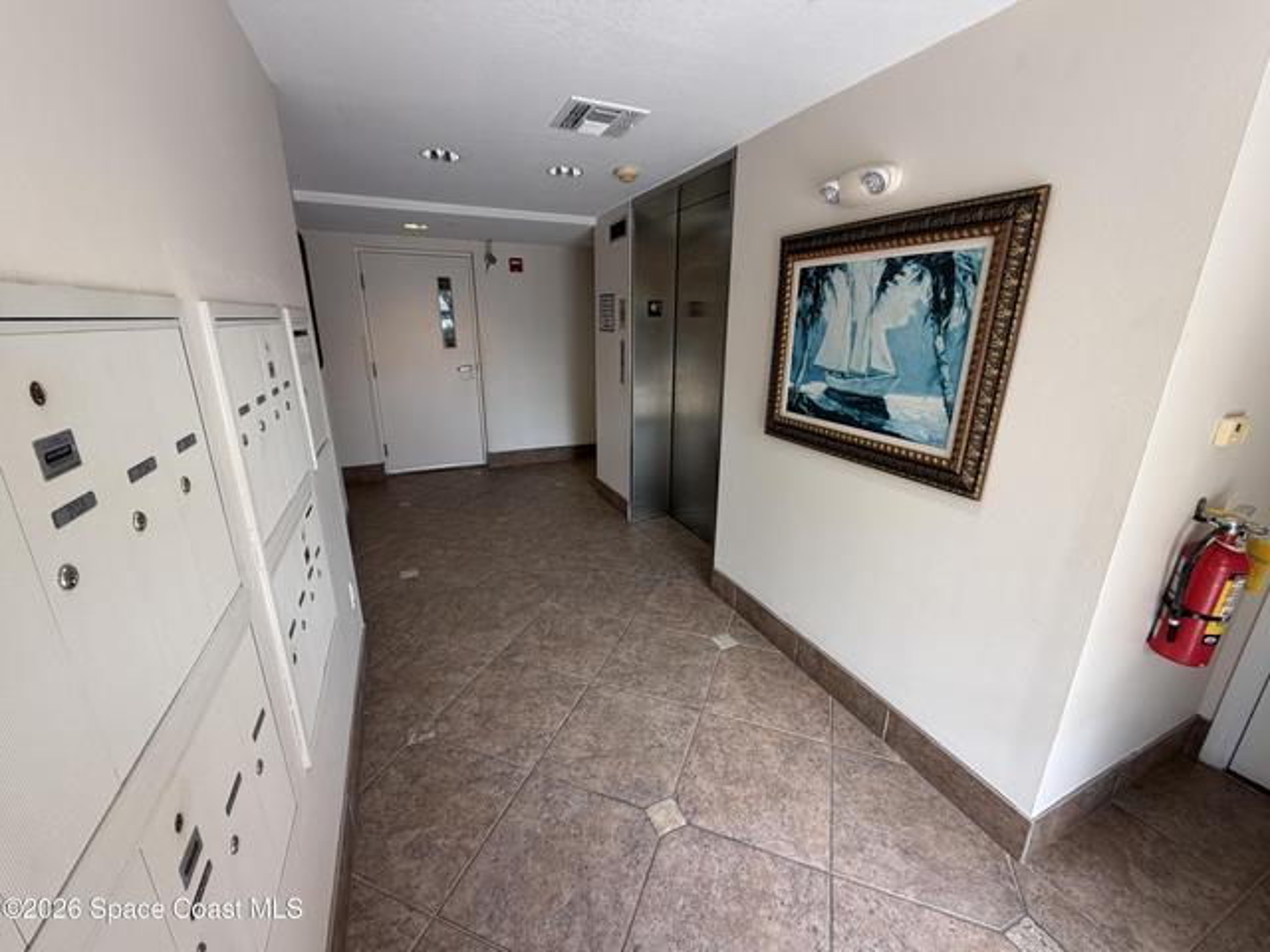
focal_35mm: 14
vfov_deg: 85.7
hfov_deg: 102.1
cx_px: 635
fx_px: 514
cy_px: 476
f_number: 2.2
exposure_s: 1/121
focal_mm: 2.22
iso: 100
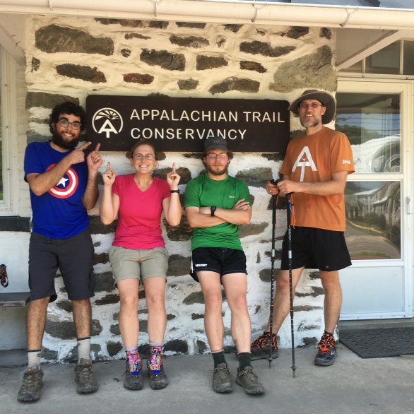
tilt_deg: +0.6
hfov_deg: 47.2
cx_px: 213
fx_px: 474
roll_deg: +1.0
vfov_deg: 47.2
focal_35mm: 35
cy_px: 205
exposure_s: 1/128
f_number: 2.2
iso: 25
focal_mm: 4.15
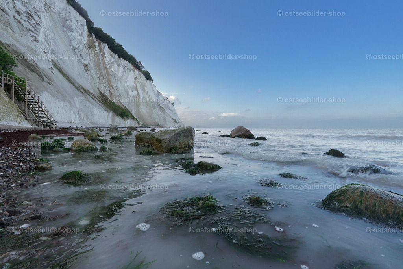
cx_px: 202
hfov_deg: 95.0
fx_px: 185
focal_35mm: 16
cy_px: 134
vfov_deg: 72.1
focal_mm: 11
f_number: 8
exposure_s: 1/200
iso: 100
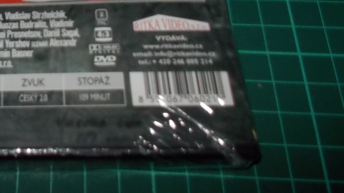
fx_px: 556
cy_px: -44
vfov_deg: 18.6
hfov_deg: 32.3
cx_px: 19
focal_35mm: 61
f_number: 3.3
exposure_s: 1/30
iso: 200
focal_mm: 4.1
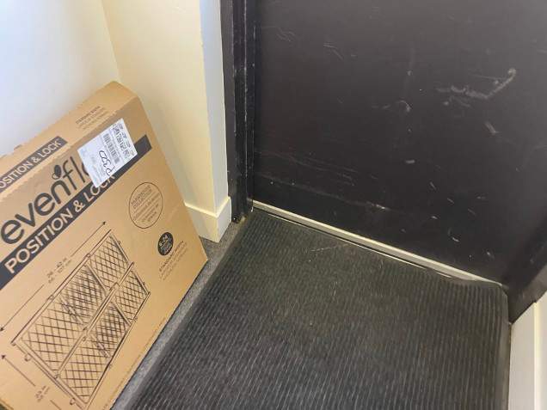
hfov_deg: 67.3
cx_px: 274
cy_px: 205
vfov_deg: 53.1
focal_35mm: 26
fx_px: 411
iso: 320
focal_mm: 5.1
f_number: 1.6
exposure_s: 1/60
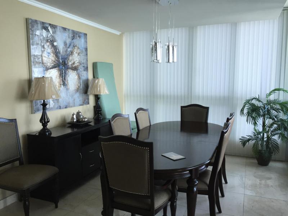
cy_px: 108
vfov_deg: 48.2
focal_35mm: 29
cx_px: 144
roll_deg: -1.1
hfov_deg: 61.7
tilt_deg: -6.2
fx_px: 241
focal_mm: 4.15
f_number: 2.2
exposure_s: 1/30
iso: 64
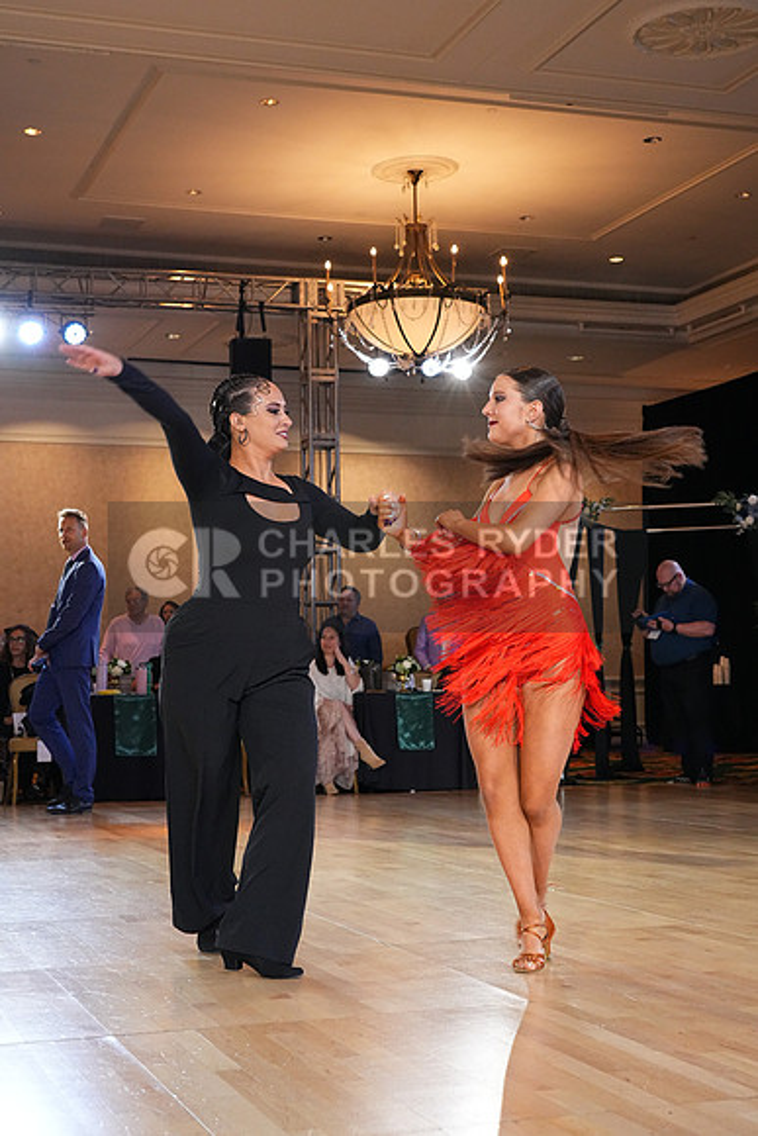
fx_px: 1578
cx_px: 379
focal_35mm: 50
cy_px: 568
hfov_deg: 27.0
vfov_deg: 39.6
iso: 5000
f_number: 6.3
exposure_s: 1/200
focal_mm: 50
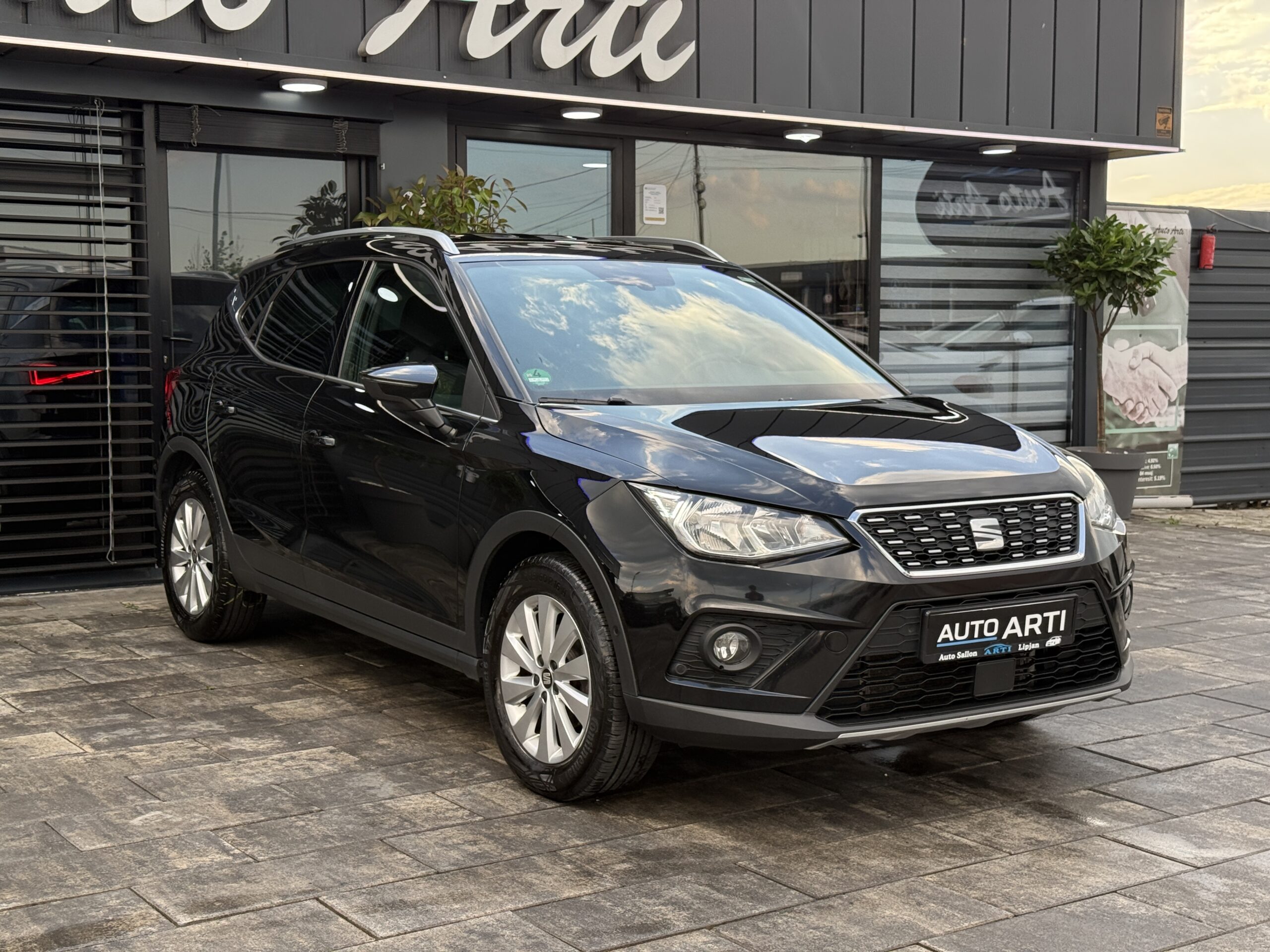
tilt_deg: -3.4
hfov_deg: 39.7
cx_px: 635
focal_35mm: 48
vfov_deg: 30.3
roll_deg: -0.2
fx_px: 1761
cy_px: 476
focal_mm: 6.76
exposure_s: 1/687
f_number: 1.78
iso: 100
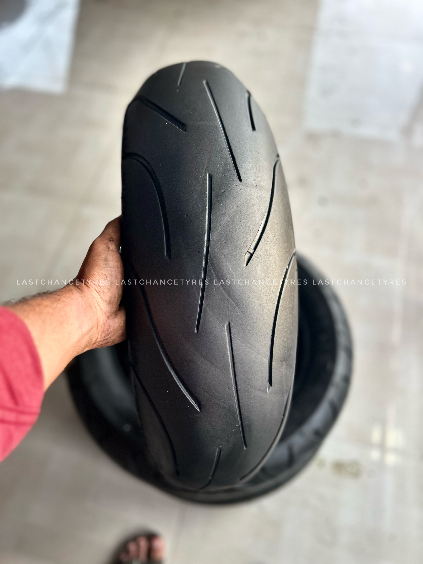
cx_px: 212
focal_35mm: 26
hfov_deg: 53.1
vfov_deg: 67.3
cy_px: 282
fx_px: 424
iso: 100
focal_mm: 5.7
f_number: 1.5
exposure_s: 1/100
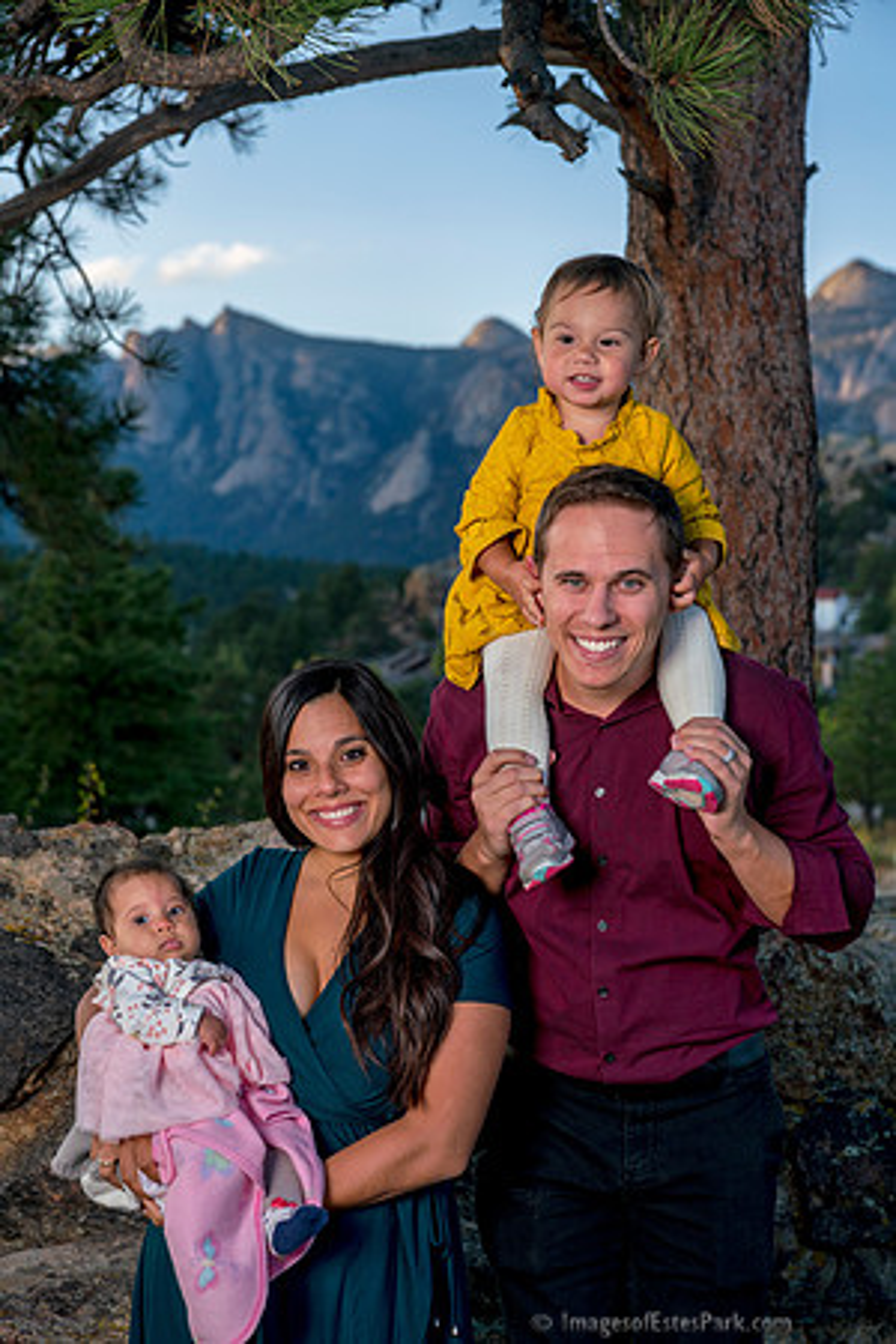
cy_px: 672
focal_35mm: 55
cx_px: 448
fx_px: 2053
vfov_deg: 36.2
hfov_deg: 24.6
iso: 160
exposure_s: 1/200
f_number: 5
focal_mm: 55
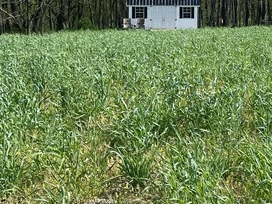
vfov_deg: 15.4
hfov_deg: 17.3
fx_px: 739
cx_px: 478
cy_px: -1
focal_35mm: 94
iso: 32
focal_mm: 5.1
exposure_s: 1/4902
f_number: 1.6
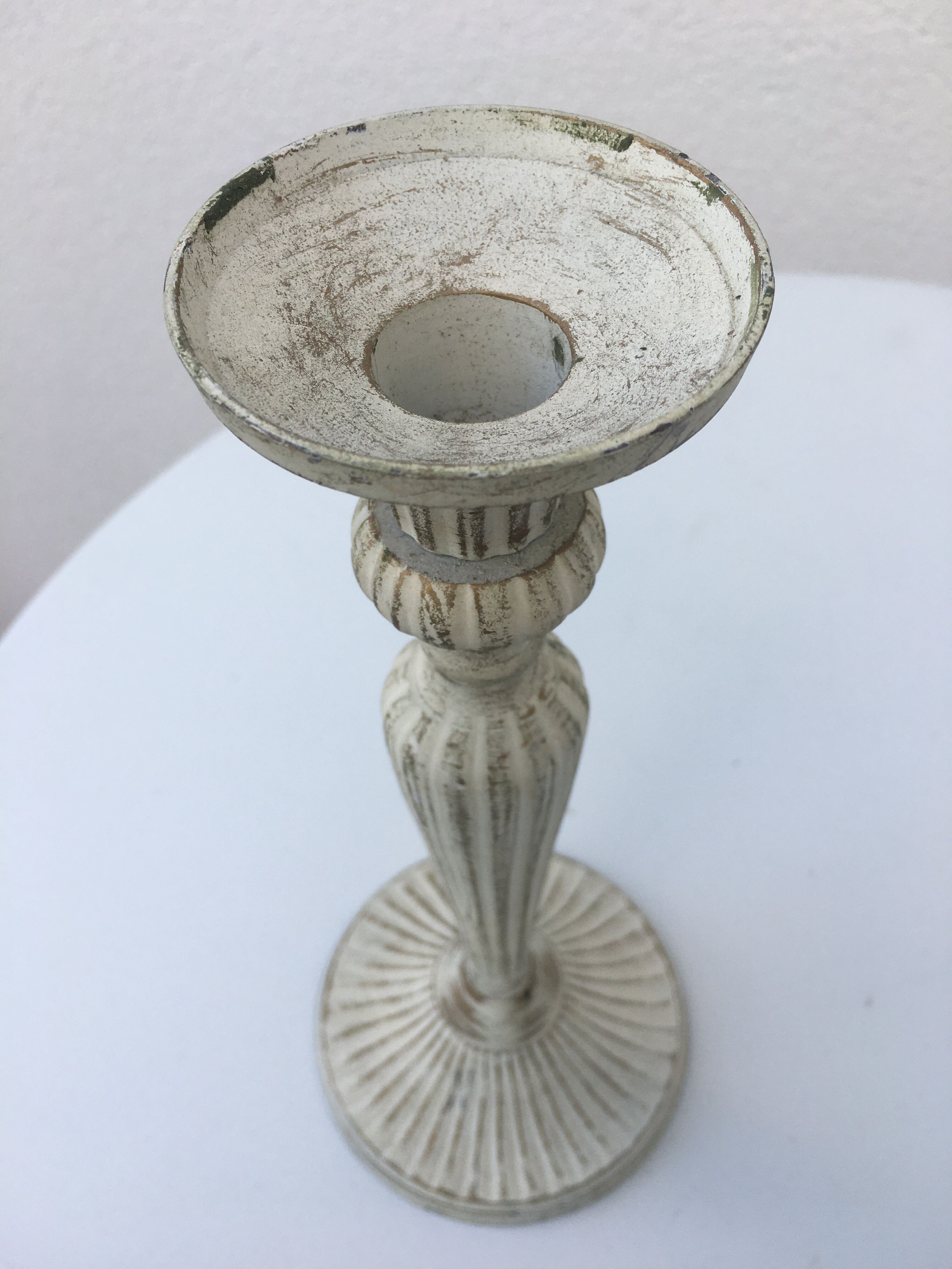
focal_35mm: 29
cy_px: 634
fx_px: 1063
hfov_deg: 48.2
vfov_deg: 61.7
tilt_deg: -51.9
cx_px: 476
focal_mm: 4.15
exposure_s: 1/326
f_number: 2.2
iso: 25
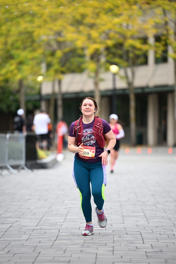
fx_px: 1466
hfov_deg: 6.9
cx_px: 88
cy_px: 132
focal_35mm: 200
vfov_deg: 10.3
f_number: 2.8
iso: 640
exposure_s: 1/2000
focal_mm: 200
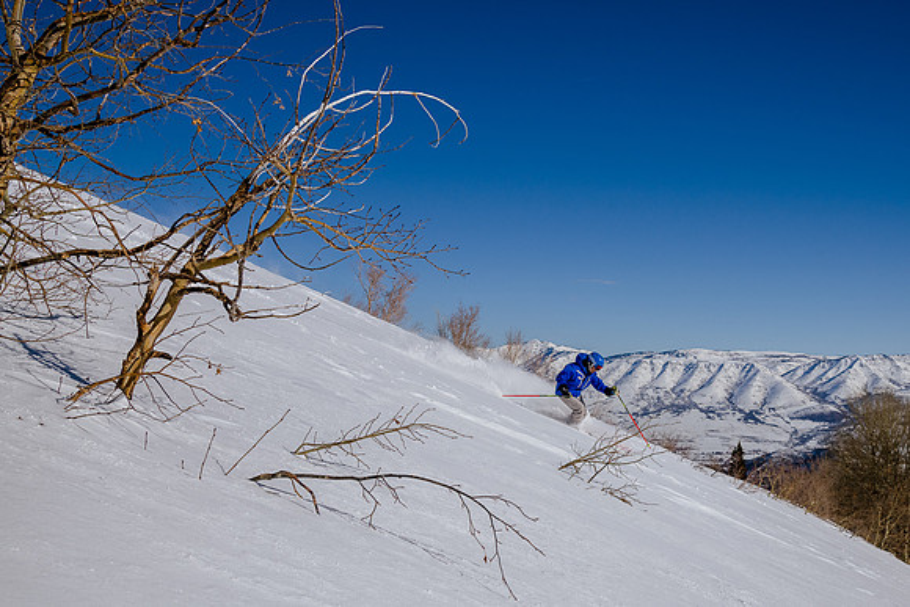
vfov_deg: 31.6
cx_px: 533
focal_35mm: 42
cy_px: 299
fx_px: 1074
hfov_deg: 45.7
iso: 200
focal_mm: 35
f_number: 9
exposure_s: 1/2500
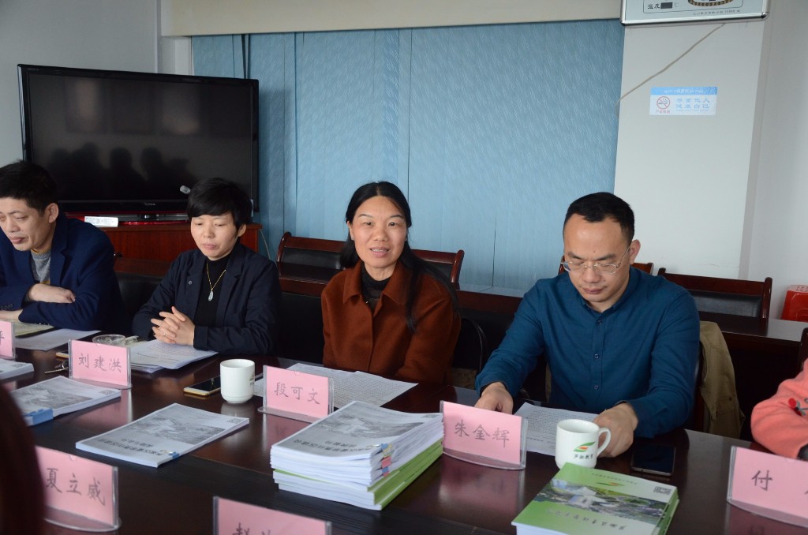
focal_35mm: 38
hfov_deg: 51.4
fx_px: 840
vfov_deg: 35.3
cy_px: 268
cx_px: 404
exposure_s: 1/80
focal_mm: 25
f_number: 4
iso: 1600
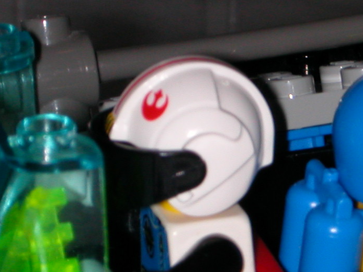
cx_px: 359
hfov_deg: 7.7
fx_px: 2684
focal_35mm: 256
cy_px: 238
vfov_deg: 5.8
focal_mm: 16.8
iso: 100
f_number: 8
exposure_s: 1/59.9
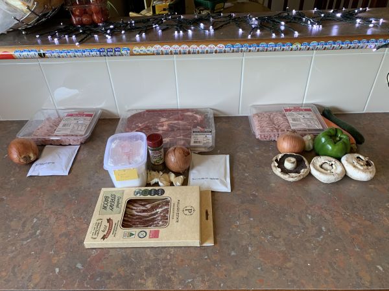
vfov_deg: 53.1
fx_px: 292
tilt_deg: -38.2
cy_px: 146
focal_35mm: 26
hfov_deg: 67.3
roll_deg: +2.4
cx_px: 194
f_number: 1.8
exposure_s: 1/60
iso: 125
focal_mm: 4.25
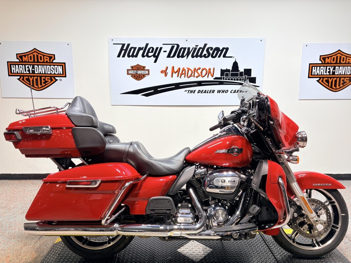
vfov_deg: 53.1
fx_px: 264
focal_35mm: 26
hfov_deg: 67.3
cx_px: 176
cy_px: 132
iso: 40
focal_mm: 5.96
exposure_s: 1/120
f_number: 1.6
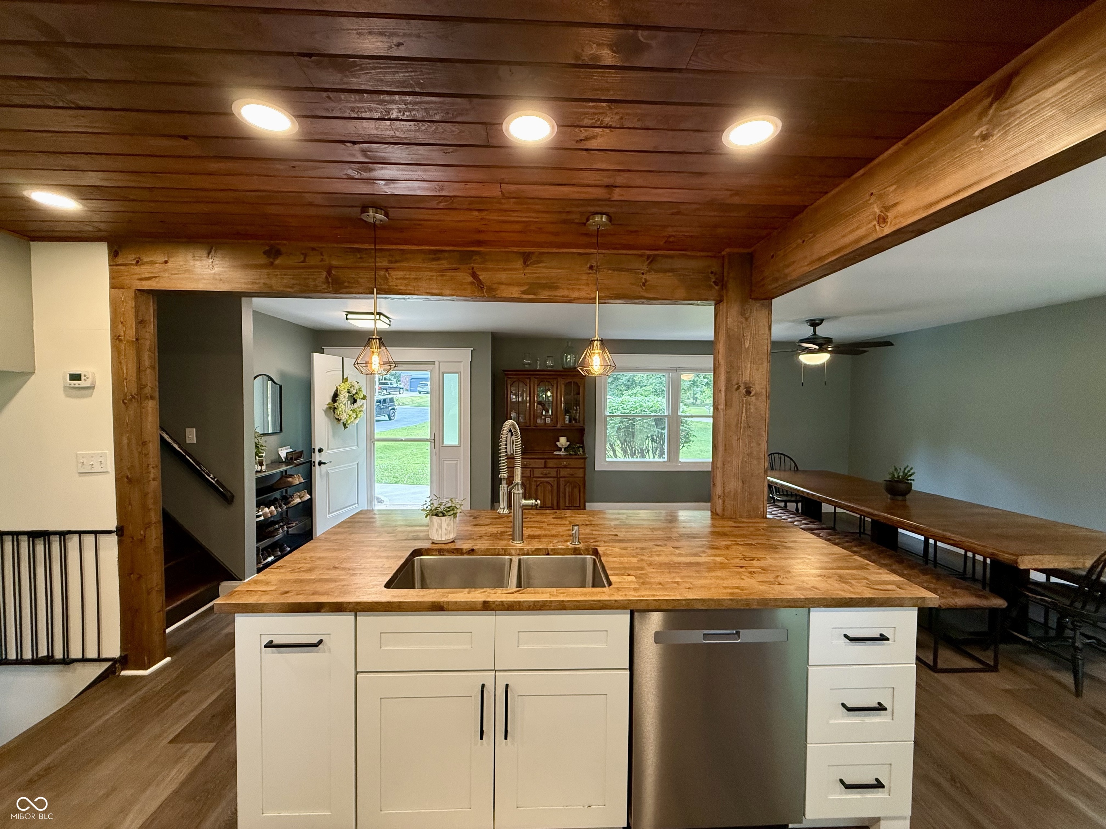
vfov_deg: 85.7
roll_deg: -0.2
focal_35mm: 14
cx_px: 553
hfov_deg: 102.1
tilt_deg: -1.3
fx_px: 447
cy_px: 414
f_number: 2.2
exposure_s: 1/120
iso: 400
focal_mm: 2.22
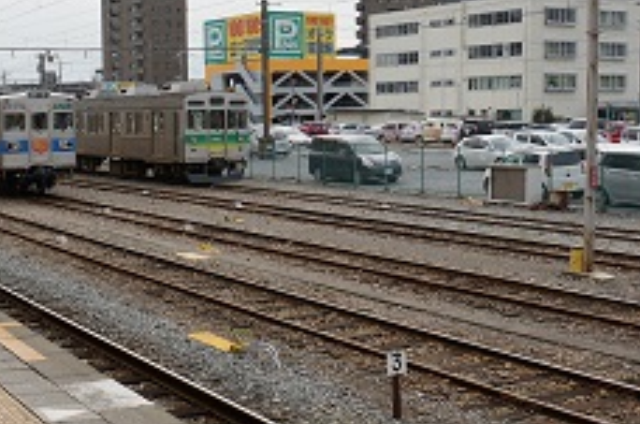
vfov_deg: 22.4
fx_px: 1071
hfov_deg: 32.5
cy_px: 230
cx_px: 143
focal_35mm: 60
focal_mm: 19.1
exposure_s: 1/160
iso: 100
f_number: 11
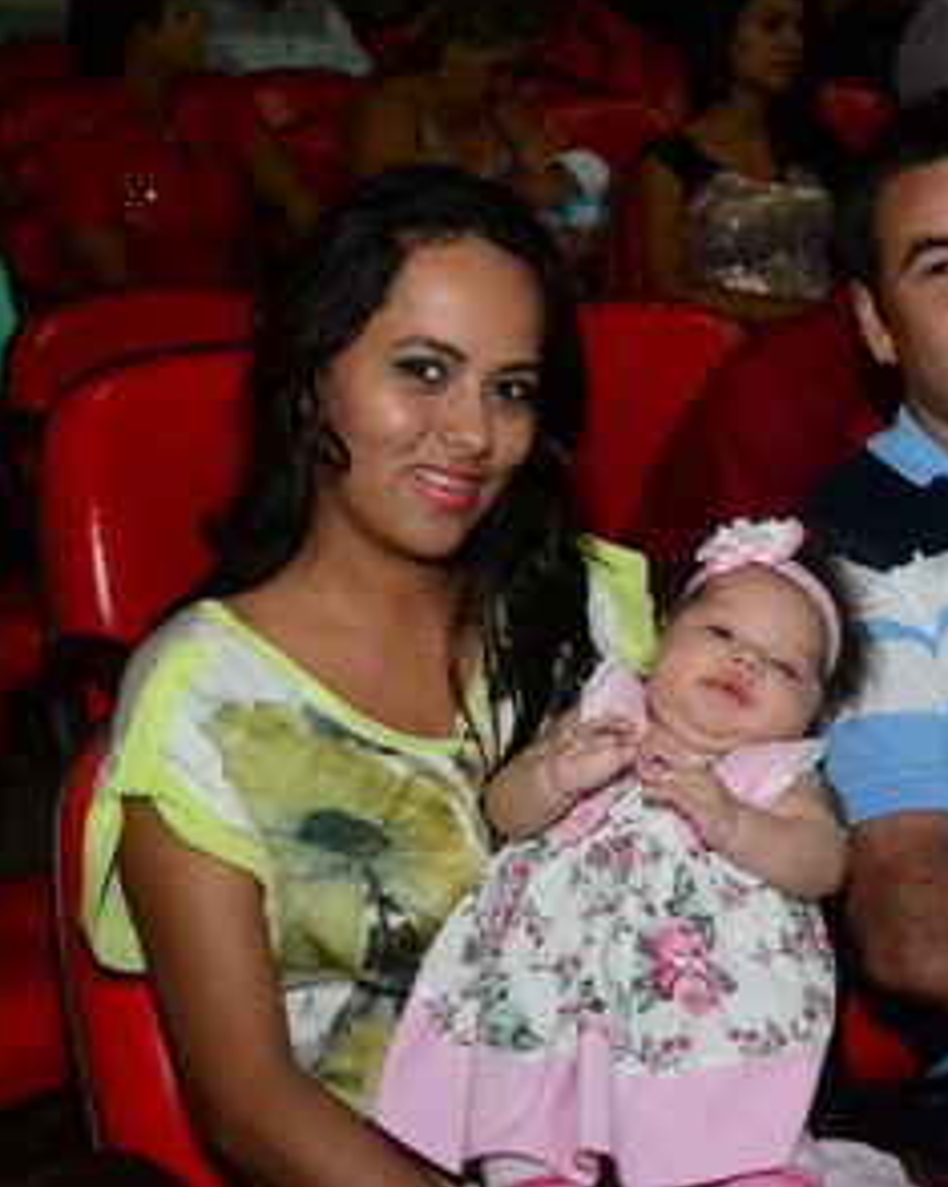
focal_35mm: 69
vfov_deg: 27.5
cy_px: 585
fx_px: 2421
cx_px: 775
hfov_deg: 21.8
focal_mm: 32
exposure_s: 1/80
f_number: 6.3
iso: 3200
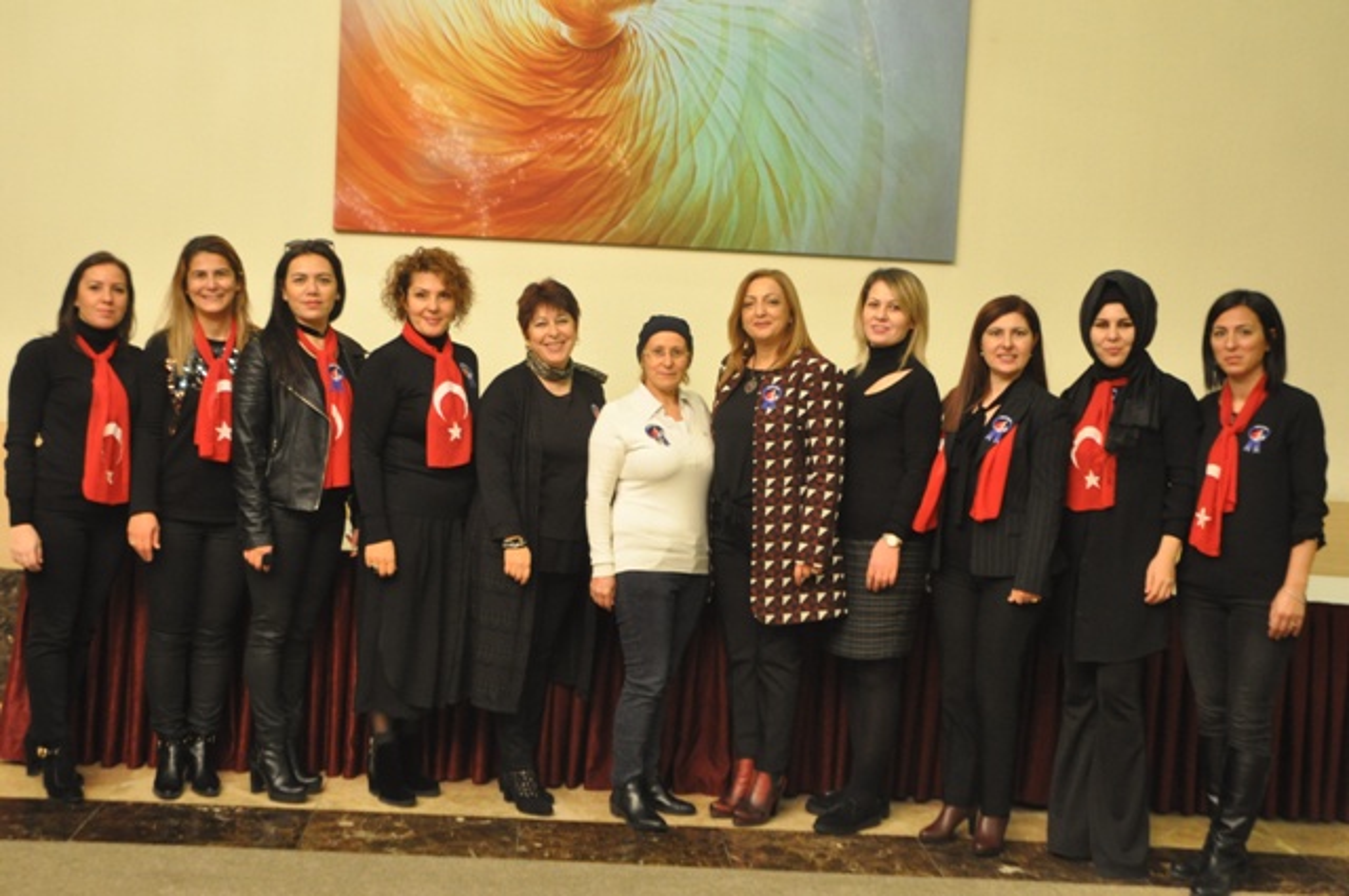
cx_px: 674
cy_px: 448
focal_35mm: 46
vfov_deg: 28.9
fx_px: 1740
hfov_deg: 42.4
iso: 1400
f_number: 4
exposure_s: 1/30
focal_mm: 31
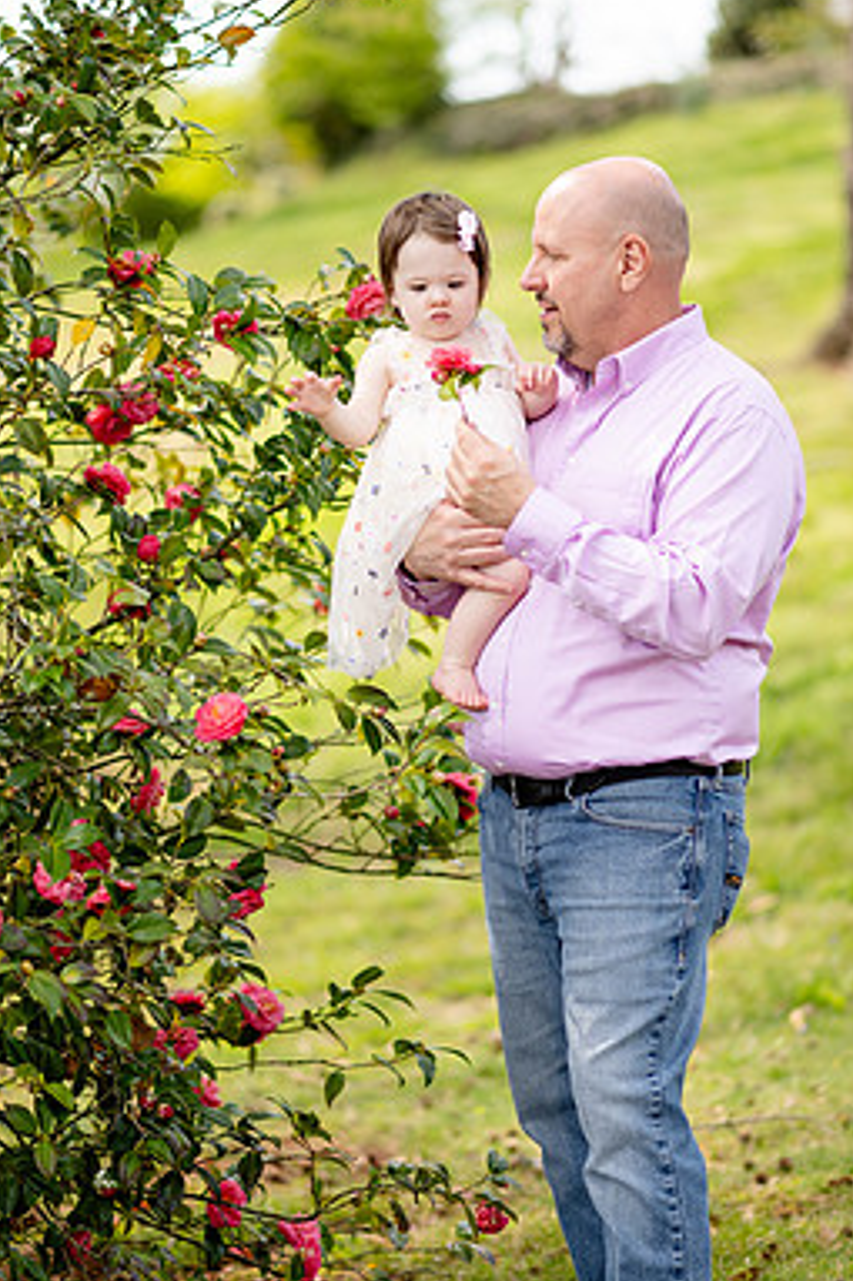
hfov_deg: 13.7
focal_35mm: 100
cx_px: 478
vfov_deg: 20.4
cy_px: 652
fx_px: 3557
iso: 160
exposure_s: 1/1250
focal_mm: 85
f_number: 2
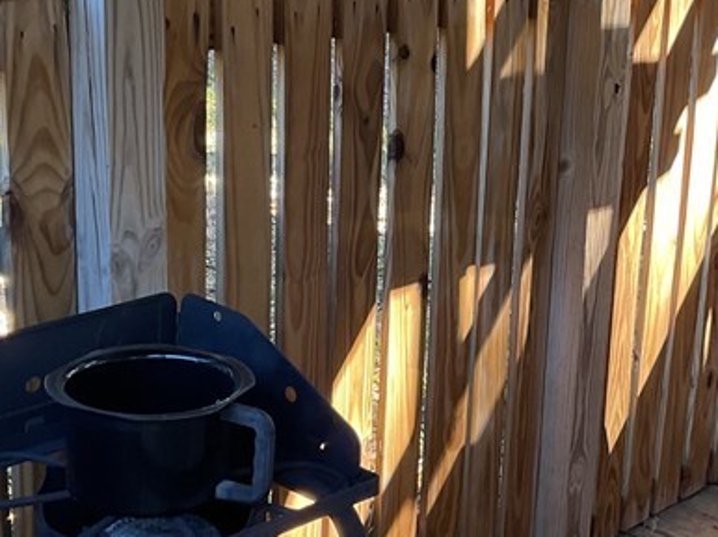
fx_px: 1596
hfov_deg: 25.1
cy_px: 255
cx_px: 538
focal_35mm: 77
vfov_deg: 19.1
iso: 64
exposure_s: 1/120
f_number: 1.8
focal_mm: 3
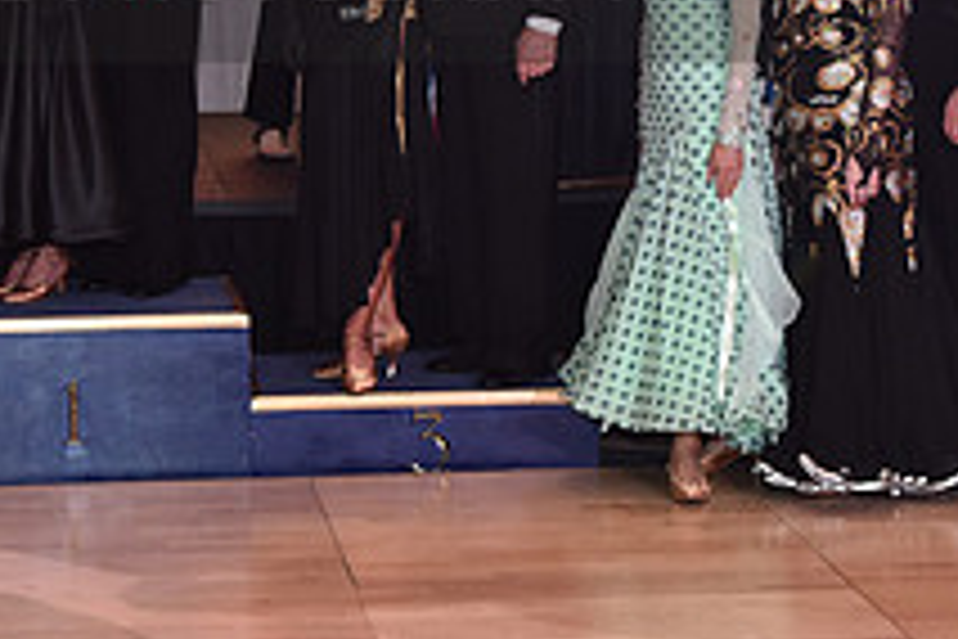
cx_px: 279
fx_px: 3326
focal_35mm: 125
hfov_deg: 16.3
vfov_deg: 10.8
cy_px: -56
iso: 2000
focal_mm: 46
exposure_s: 1/250
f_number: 4.5
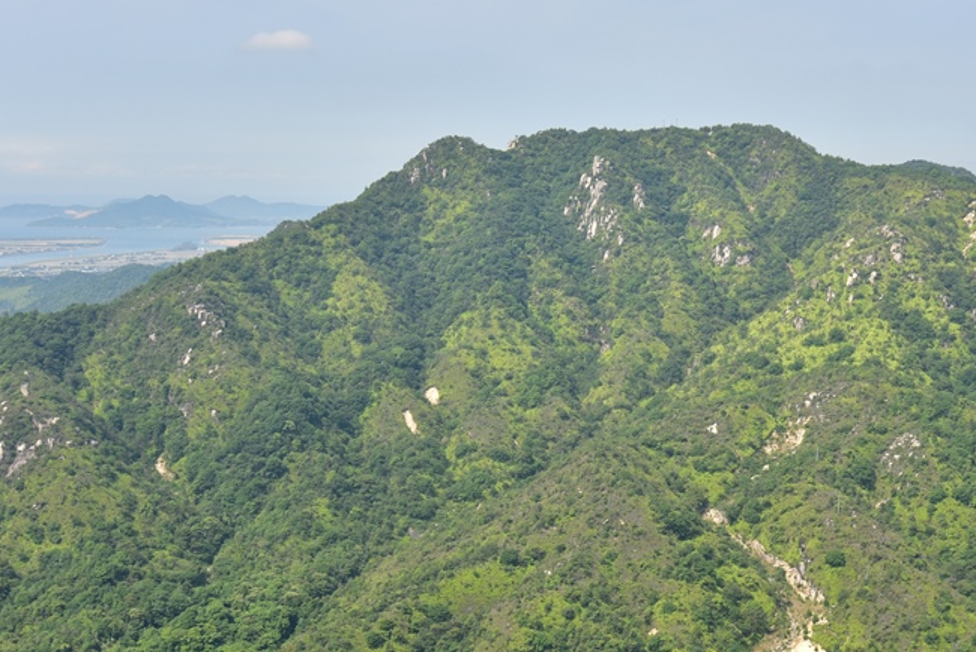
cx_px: 622
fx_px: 1709
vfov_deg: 21.6
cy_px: 369
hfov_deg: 31.7
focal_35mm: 63
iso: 200
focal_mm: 40
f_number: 8
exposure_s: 1/500
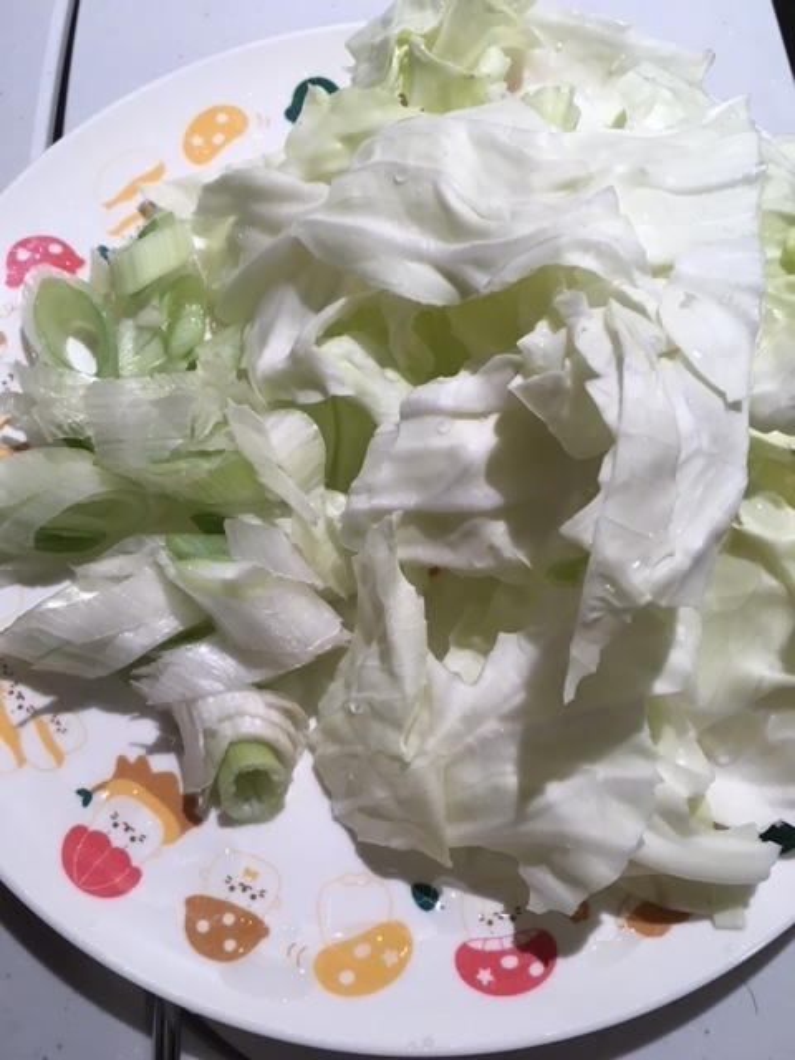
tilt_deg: -71.1
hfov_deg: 48.2
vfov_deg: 61.7
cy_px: 530
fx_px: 888
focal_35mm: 29
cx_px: 398
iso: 32
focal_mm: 4.15
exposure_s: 1/33
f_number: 2.2
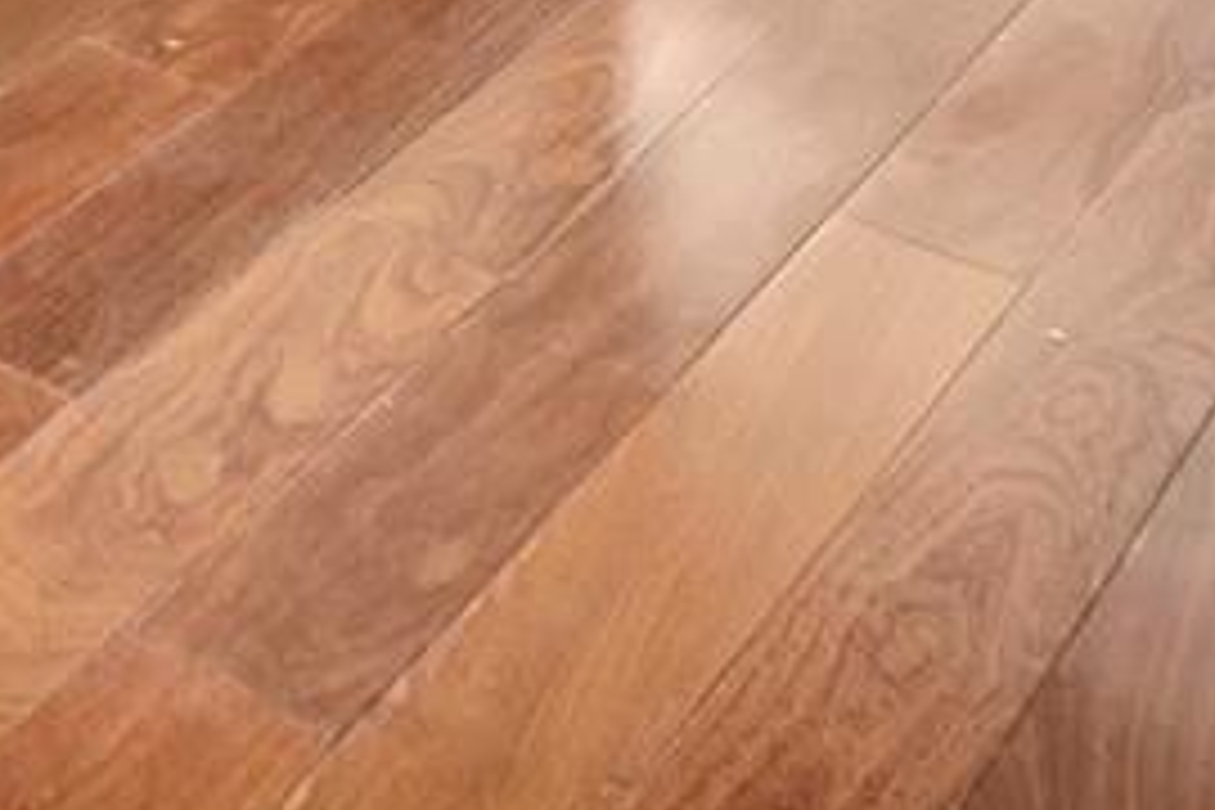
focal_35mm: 83
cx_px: -472
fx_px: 2801
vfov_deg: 11.5
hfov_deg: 21.5
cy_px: -1449
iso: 160
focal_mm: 14
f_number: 6.3
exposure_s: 1/20
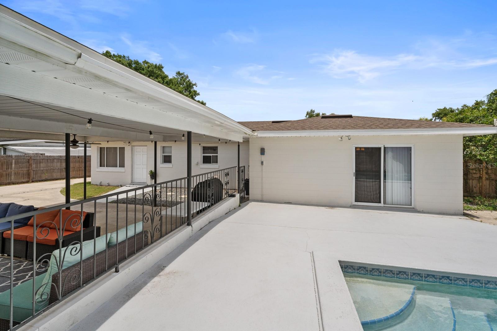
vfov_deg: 73.8
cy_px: 166
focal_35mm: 16
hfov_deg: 96.7
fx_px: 221
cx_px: 248
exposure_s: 1/500
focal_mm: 16
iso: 800
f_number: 9
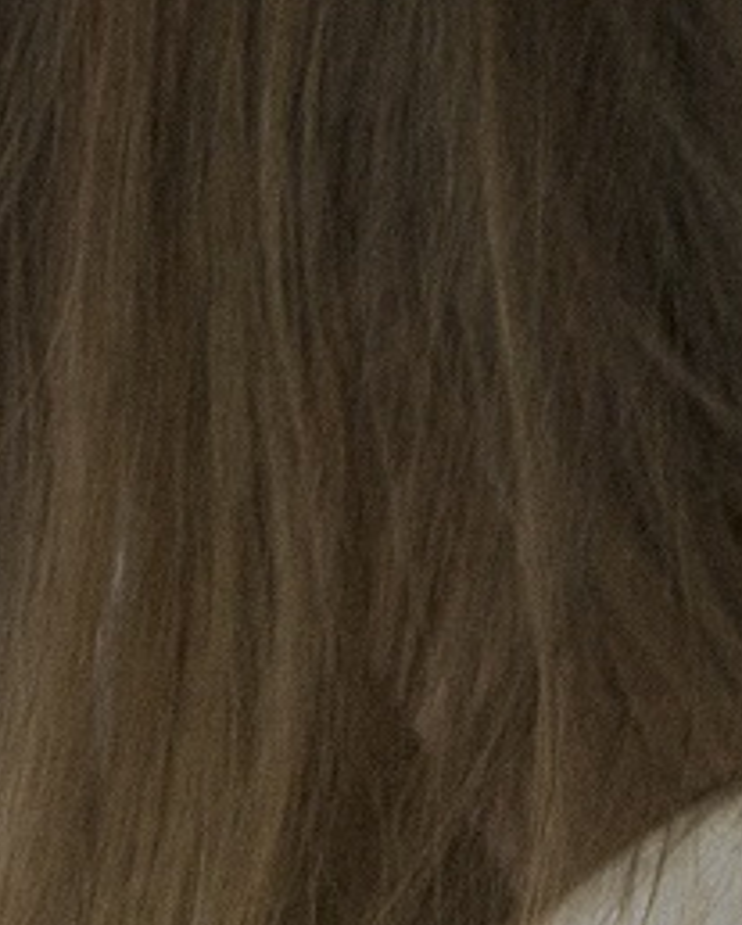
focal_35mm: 442
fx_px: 12112
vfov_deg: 4.4
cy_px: 961
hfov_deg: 3.5
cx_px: 633
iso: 110
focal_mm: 44
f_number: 5.3
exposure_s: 1/80
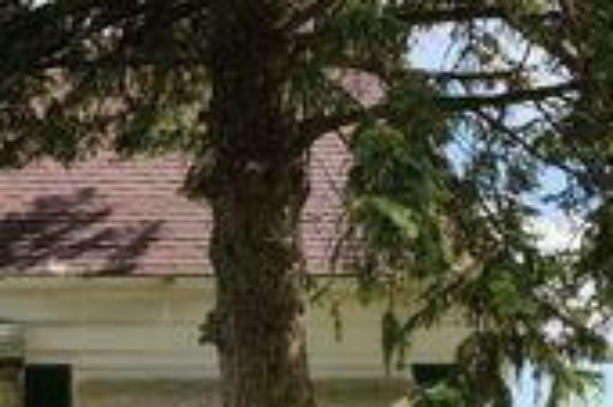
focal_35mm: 103
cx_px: -79
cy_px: 427
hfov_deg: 19.0
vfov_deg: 13.1
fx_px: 1752
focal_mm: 23
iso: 400
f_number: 9
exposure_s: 1/170
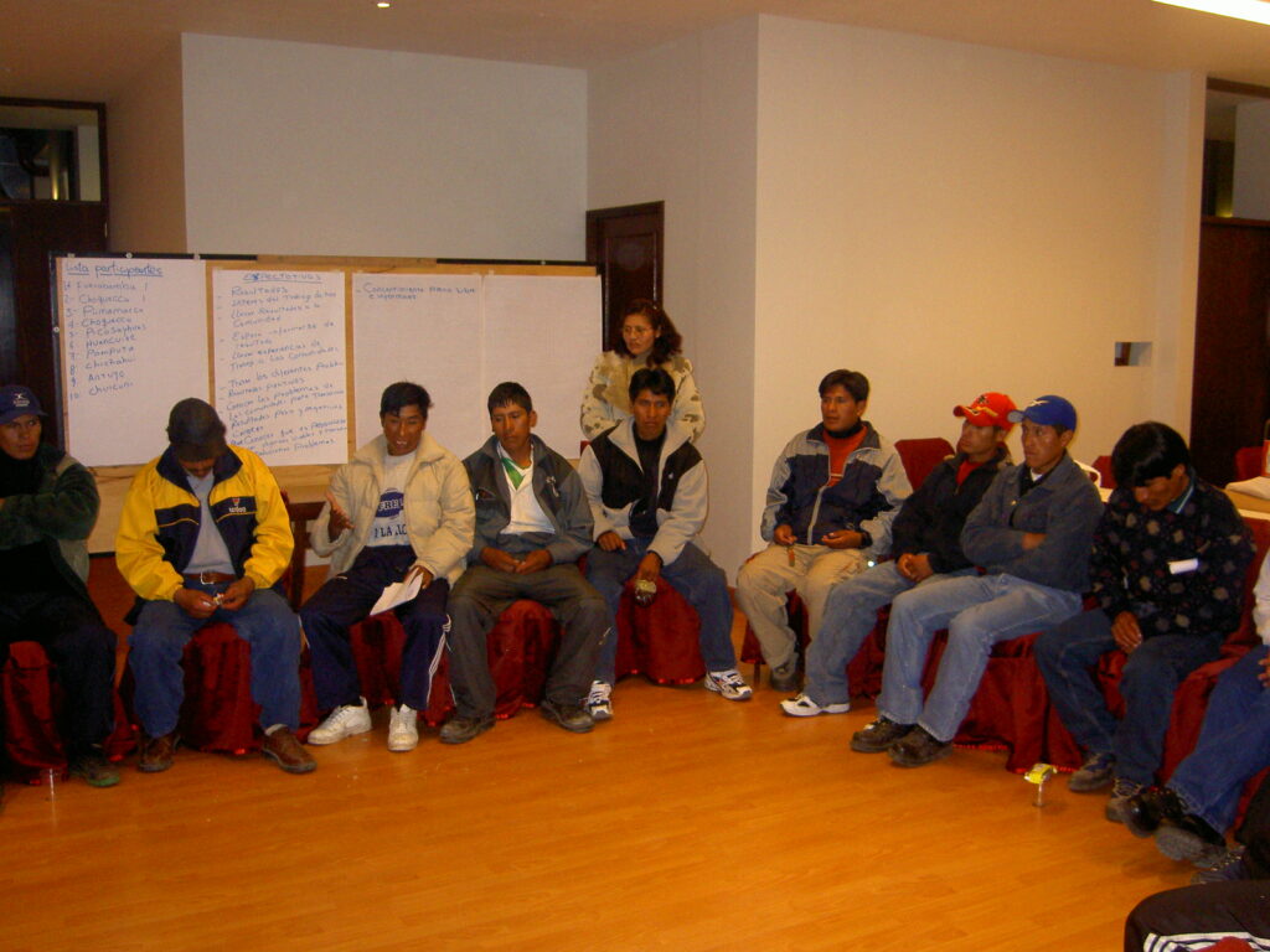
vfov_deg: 37.7
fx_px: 1394
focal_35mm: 38
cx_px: 635
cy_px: 476
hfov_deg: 49.0
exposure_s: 1/60
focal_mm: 6.3
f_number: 3
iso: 200
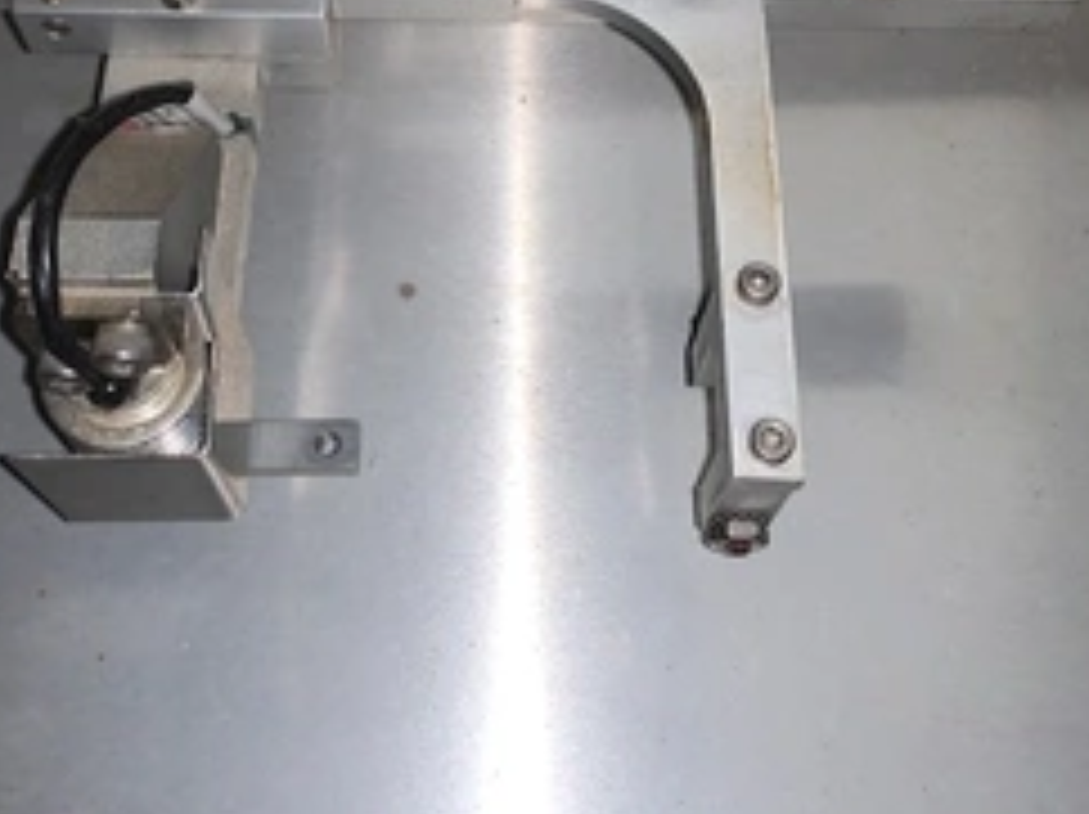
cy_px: 216
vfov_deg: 33.0
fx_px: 1351
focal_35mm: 43
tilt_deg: -63.0
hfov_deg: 43.7
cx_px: 436
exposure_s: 1/39
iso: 25
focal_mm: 4.25
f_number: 1.8
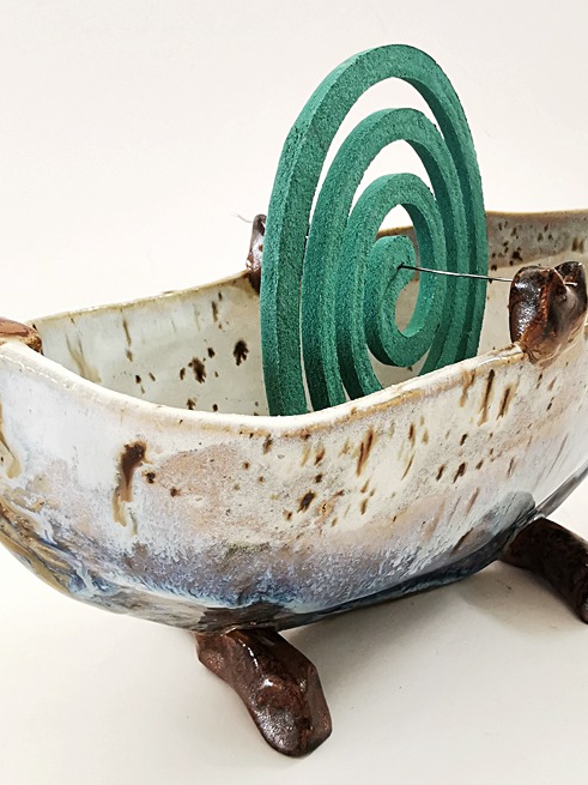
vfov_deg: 55.3
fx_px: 748
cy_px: 368
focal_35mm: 33
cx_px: 328
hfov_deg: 42.9
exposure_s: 1/50
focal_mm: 2.26
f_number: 2.2
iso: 160
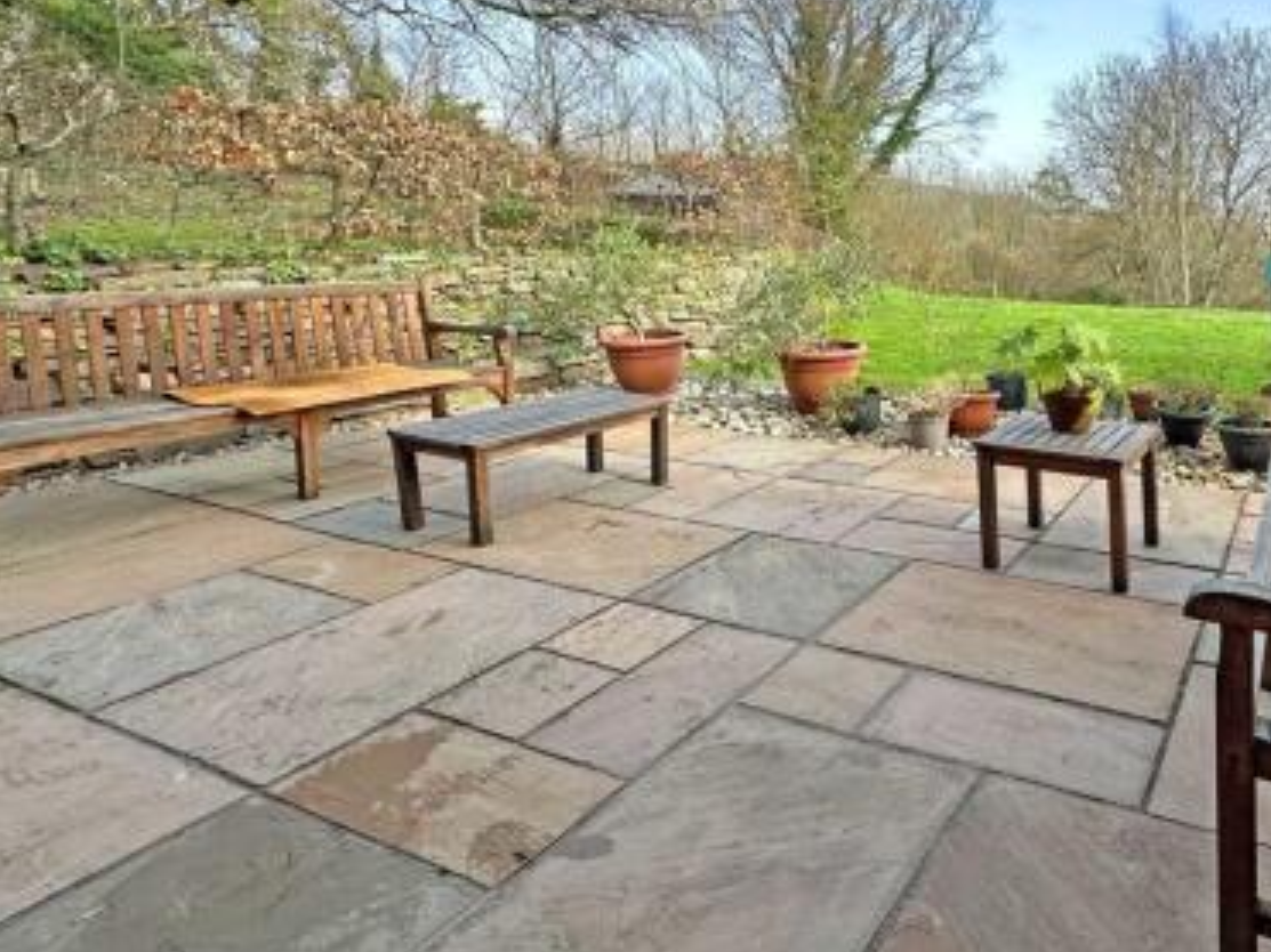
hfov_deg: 71.7
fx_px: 808
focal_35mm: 22
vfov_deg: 61.0
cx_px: 937
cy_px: 450
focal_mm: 2.22
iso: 40
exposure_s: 1/450
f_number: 2.2
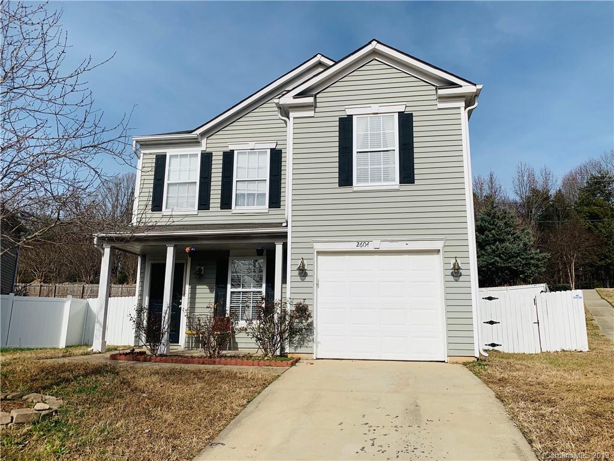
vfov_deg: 53.1
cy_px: 230
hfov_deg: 67.3
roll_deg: -0.6
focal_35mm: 26
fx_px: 461
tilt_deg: +13.1
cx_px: 307
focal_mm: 4.25
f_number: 1.8
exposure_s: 1/4673
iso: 25
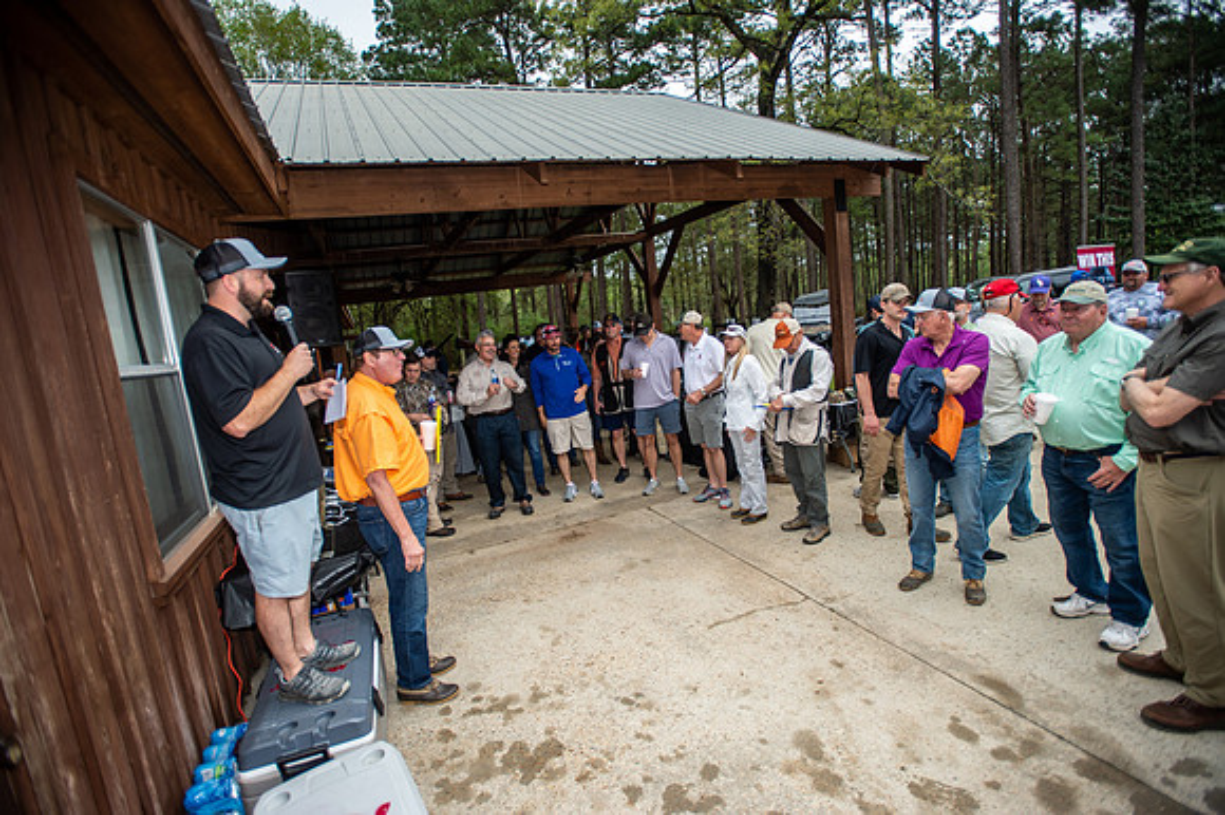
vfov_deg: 70.4
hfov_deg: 93.3
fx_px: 578
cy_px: 408
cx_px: 612
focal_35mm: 17
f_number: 2.8
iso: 400
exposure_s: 1/3200
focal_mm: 17
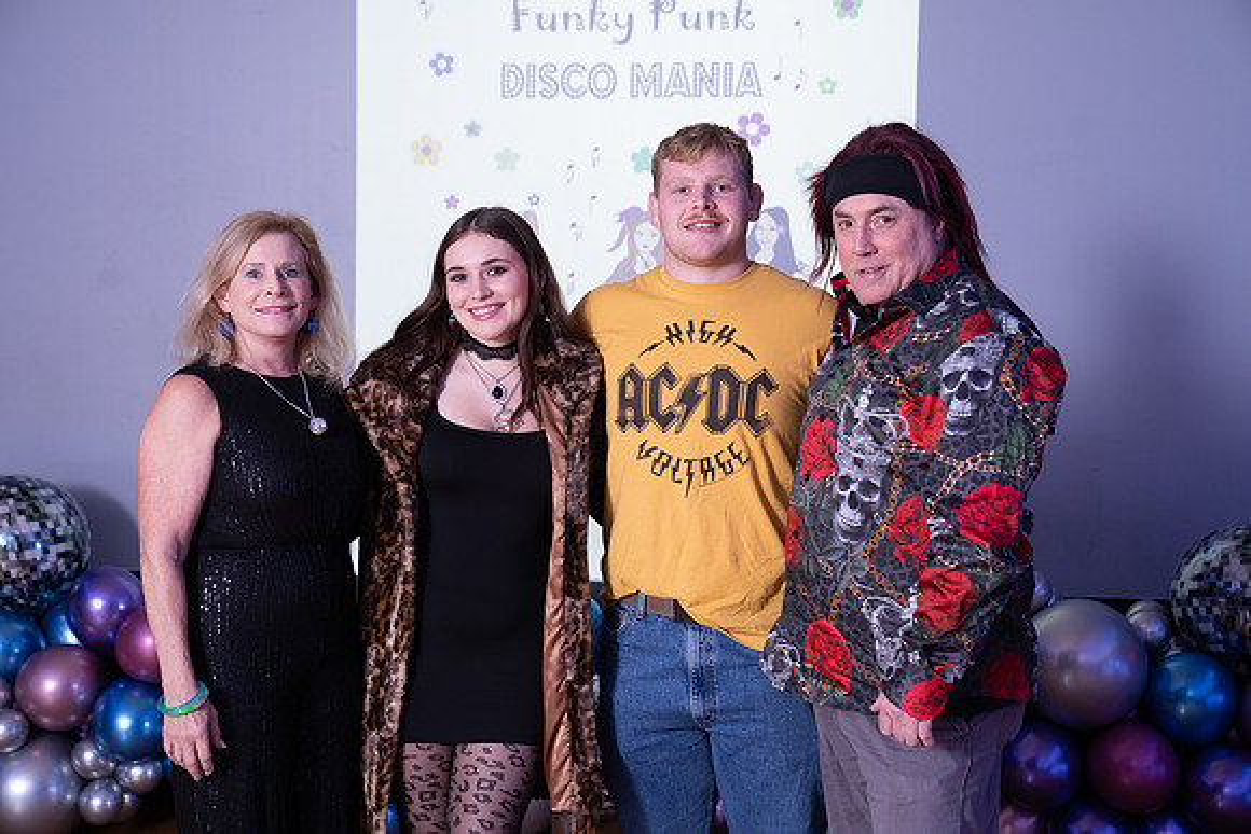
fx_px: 1981
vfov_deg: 23.8
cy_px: 417
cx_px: 626
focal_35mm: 57
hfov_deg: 35.0
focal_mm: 57
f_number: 4
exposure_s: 1/40
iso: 800
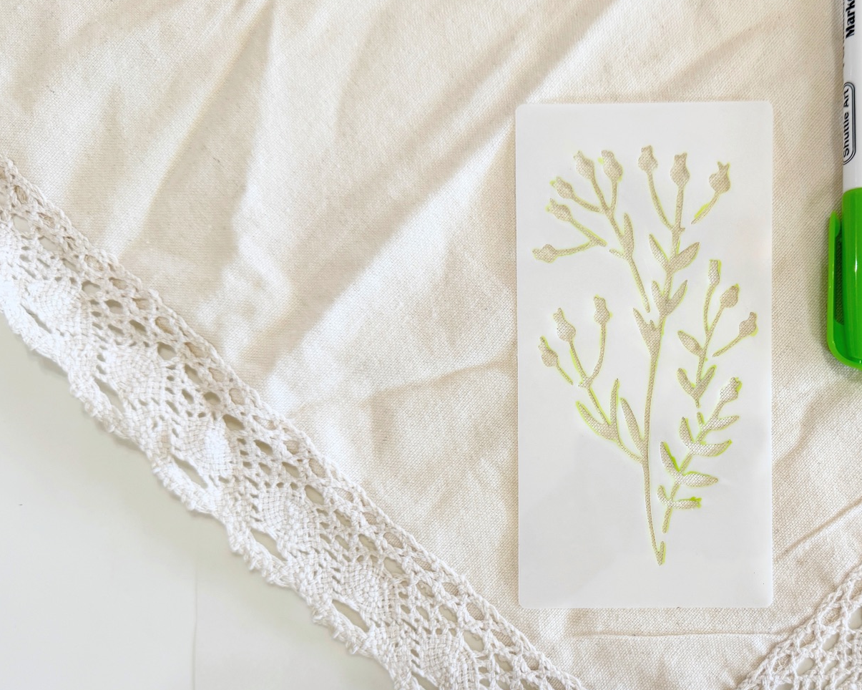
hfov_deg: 49.9
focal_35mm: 35
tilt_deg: -88.4
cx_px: 619
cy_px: 439
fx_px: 893
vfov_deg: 41.9
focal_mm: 6.76
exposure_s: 1/120
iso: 125
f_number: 1.78
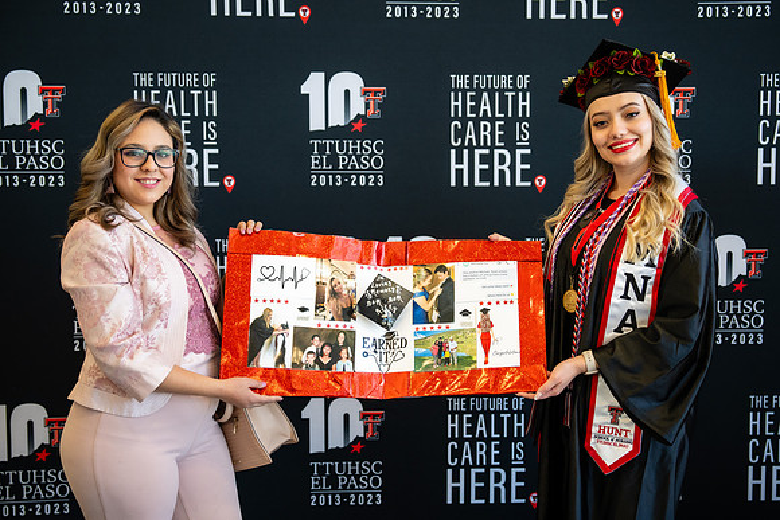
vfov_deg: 25.4
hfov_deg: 37.2
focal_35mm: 53
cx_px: 414
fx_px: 1157
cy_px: 273
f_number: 2.8
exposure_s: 1/125
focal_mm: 45
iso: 400
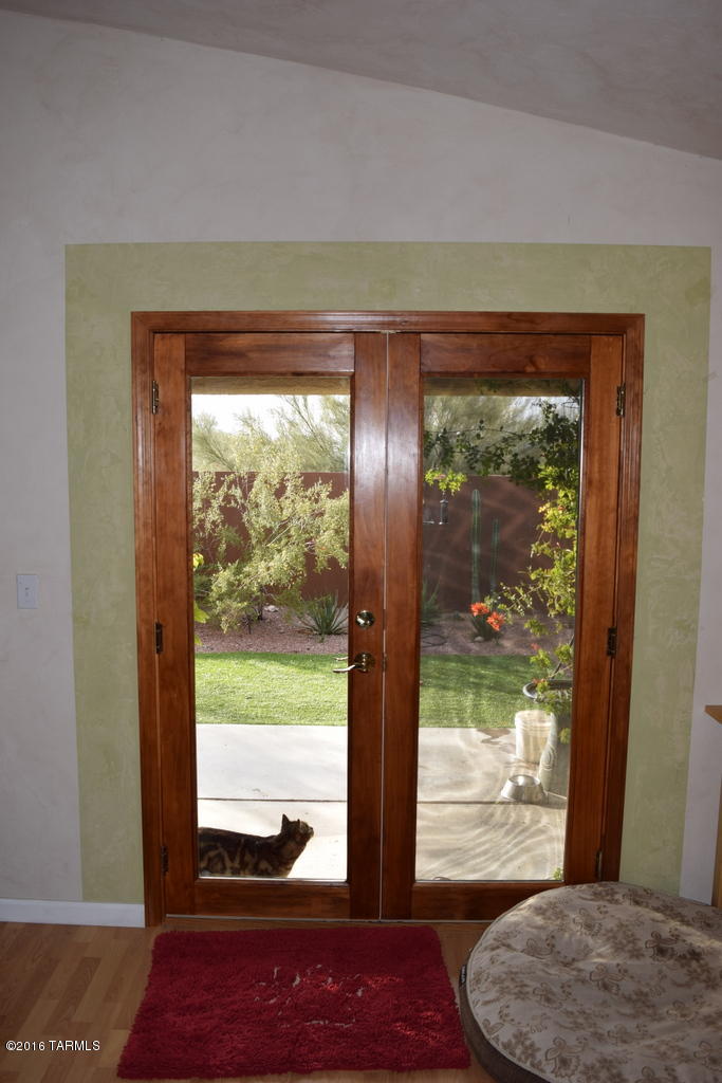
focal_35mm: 27
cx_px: 361
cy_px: 542
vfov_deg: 67.4
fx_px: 812
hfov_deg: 47.9
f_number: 5.6
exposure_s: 1/125
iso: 200
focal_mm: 18
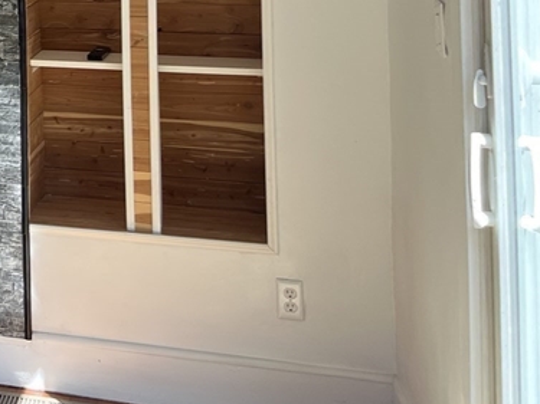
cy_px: -127
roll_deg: +1.4
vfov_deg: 19.1
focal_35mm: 71
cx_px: -186
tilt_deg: +2.3
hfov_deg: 23.7
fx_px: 1107
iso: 40
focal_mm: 5.7
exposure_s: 1/292
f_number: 1.5
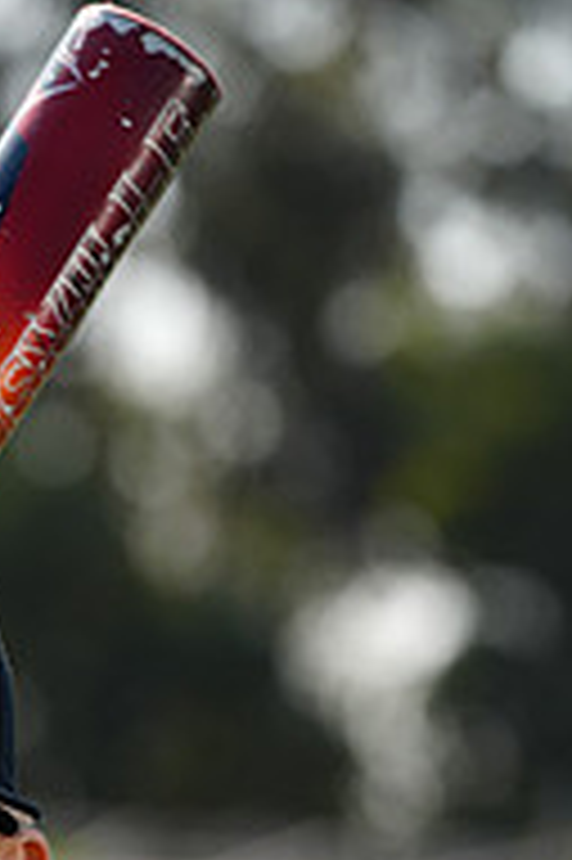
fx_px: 11985
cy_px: 1261
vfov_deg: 4.1
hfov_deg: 2.7
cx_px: -245
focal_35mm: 502
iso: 64
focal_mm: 165
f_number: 5
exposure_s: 1/250
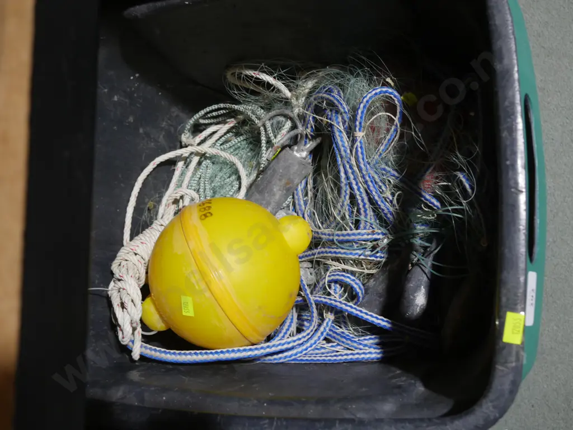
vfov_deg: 34.3
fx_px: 695
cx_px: 286
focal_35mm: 42
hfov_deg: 44.8
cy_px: 215
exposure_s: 1/60
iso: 640
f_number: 4.6
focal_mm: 21
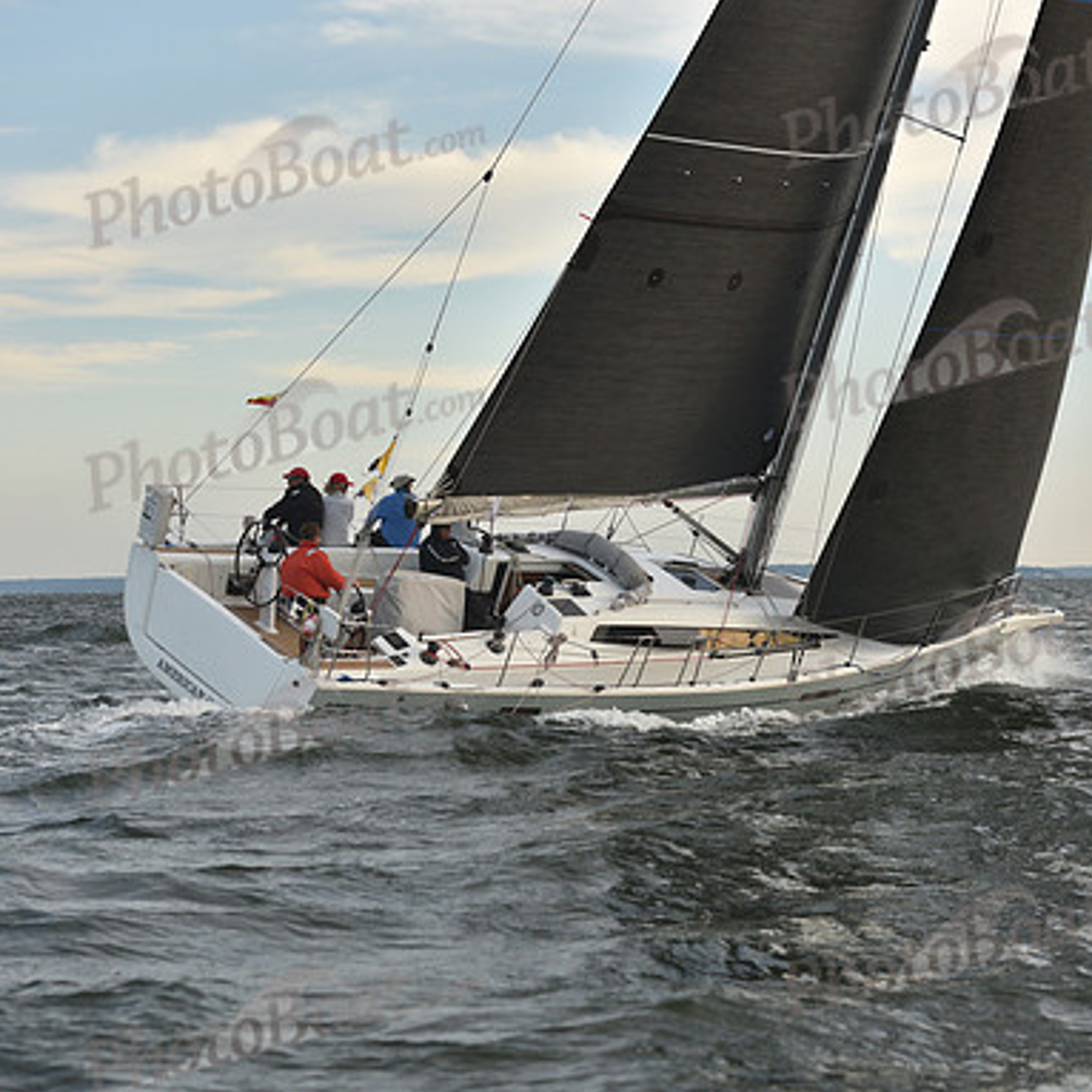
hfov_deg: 19.3
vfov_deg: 19.3
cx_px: 636
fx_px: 3212
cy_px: 546
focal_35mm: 90
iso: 250
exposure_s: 1/1000
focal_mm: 70
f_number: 4
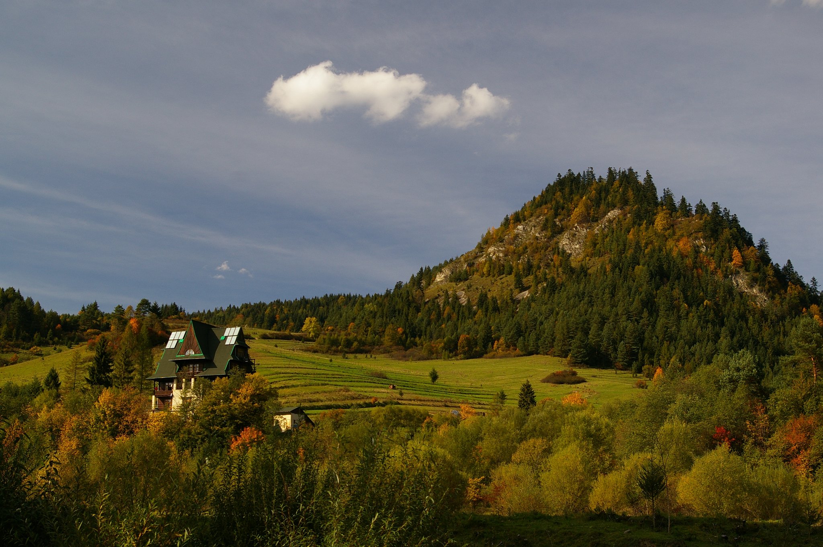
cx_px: 412
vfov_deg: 23.7
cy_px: 274
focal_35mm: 57
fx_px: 1302
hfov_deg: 35.1
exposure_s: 1/250
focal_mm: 38
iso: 200
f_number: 8
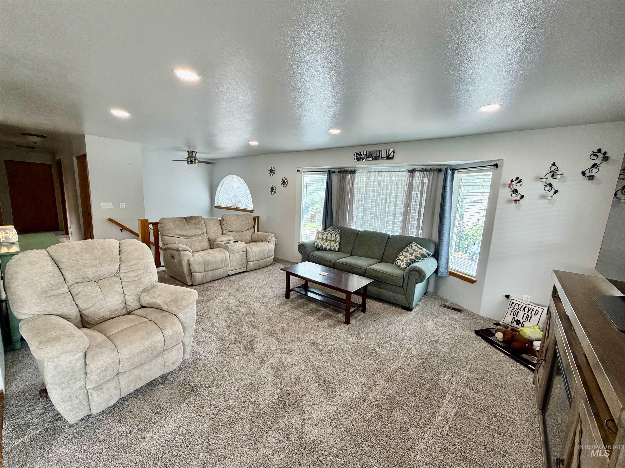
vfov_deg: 85.7
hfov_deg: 102.1
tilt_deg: -9.0
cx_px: 312
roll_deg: -2.8
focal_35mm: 14
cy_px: 234
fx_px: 253
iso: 200
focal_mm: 2.22
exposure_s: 1/120
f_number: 2.2
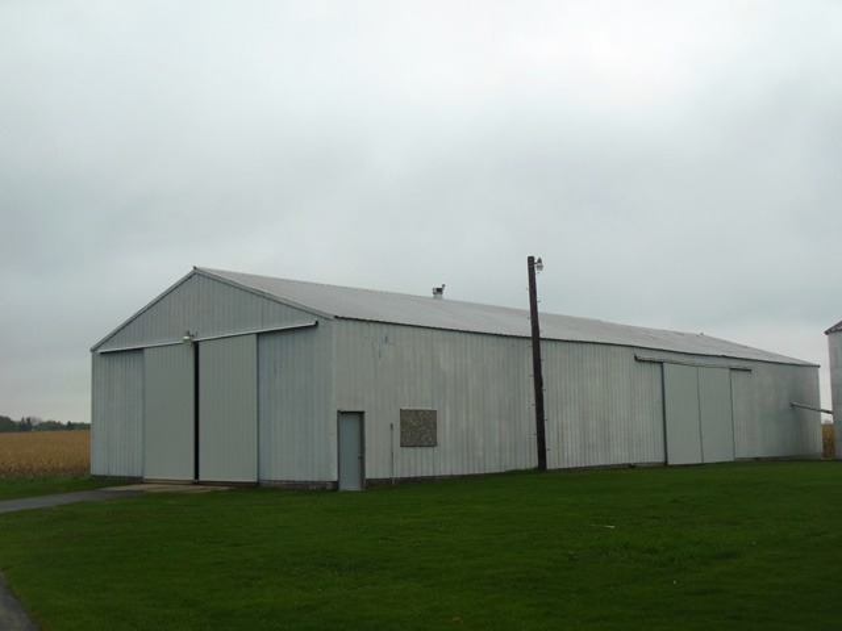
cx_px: 421
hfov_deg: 43.9
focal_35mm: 43
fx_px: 1046
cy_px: 316
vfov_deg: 33.6
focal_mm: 7.7
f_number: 3.8
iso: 125
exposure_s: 1/800
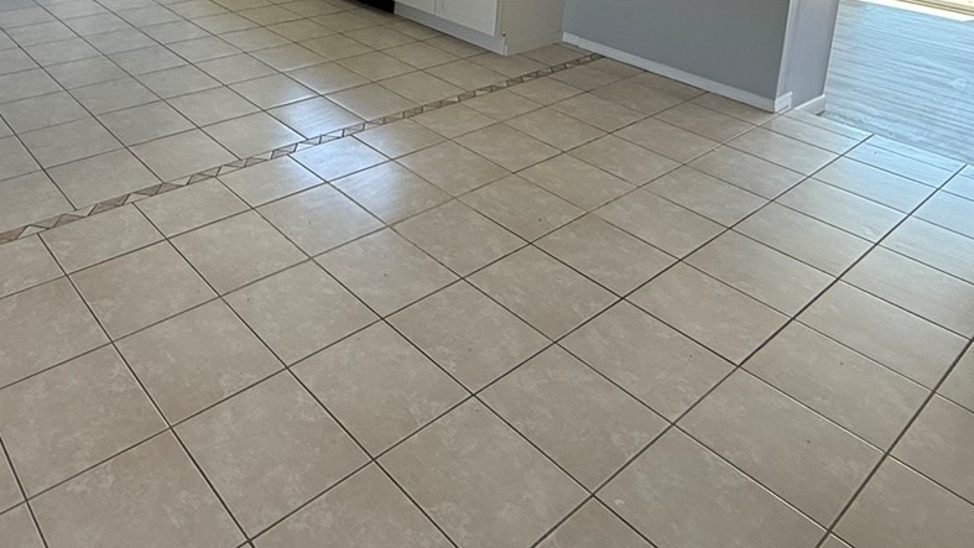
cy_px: -99
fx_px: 801
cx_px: 301
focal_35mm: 31
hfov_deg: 60.6
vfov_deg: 31.9
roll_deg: -2.6
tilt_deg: -8.4
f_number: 2.2
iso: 125
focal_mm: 2.22
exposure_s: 1/120
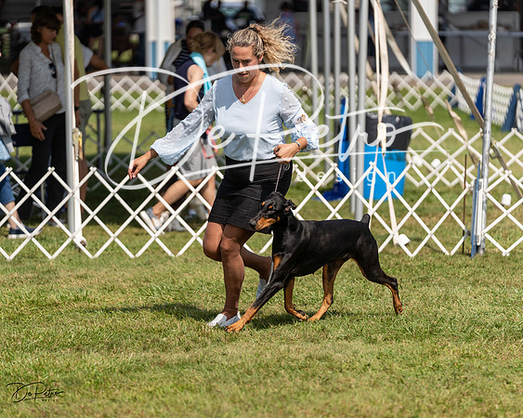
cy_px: 209
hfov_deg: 11.4
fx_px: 2631
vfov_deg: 9.1
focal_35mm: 170
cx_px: 262
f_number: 2.8
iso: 200
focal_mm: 151
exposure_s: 1/3200
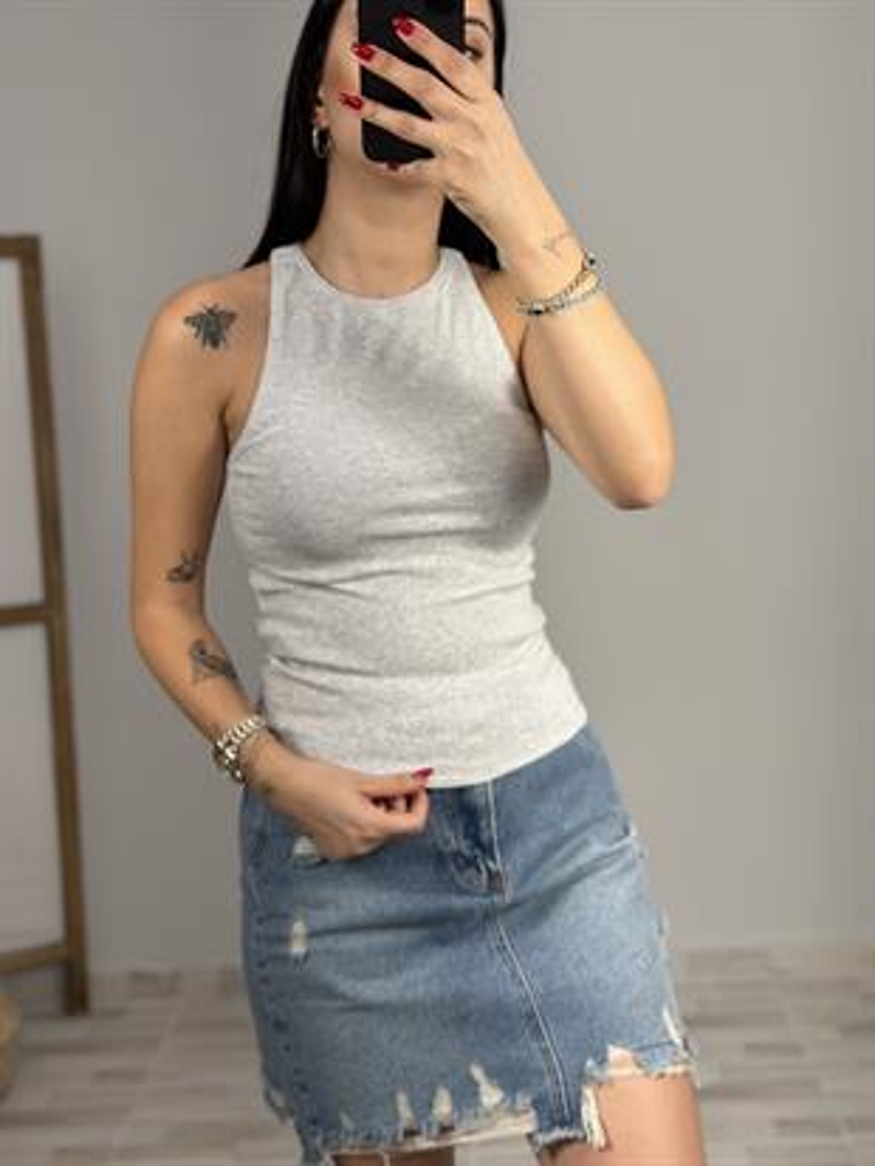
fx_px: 1617
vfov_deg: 39.6
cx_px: 438
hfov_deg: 30.3
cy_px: 583
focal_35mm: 48
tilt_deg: -32.1
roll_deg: +1.9
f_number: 1.78
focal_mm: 6.86
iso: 80
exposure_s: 1/141
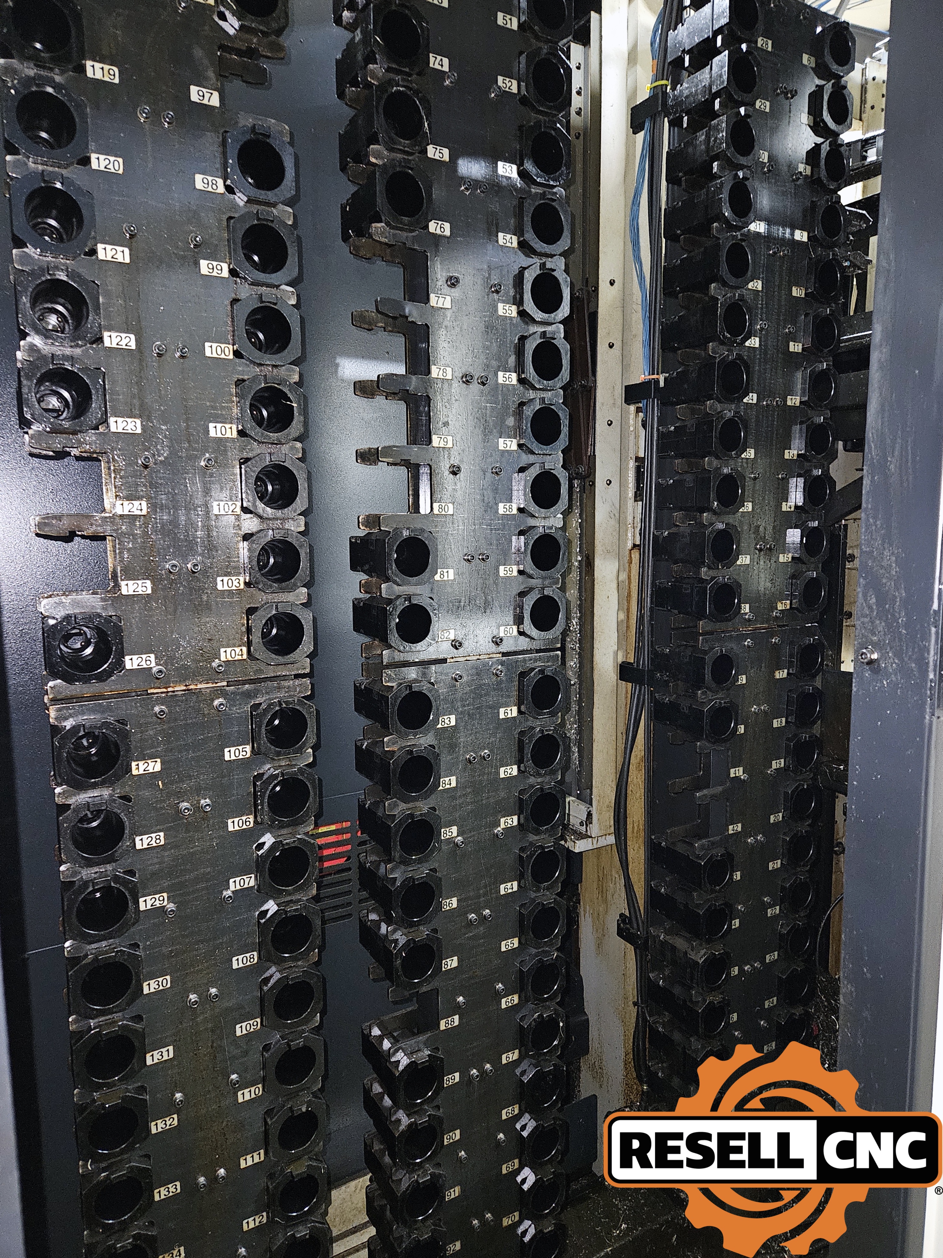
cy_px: 629
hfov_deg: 58.9
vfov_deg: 73.9
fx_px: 835
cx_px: 472
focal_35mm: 23
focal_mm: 5.4
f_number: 1.8
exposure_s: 1/8
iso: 1000
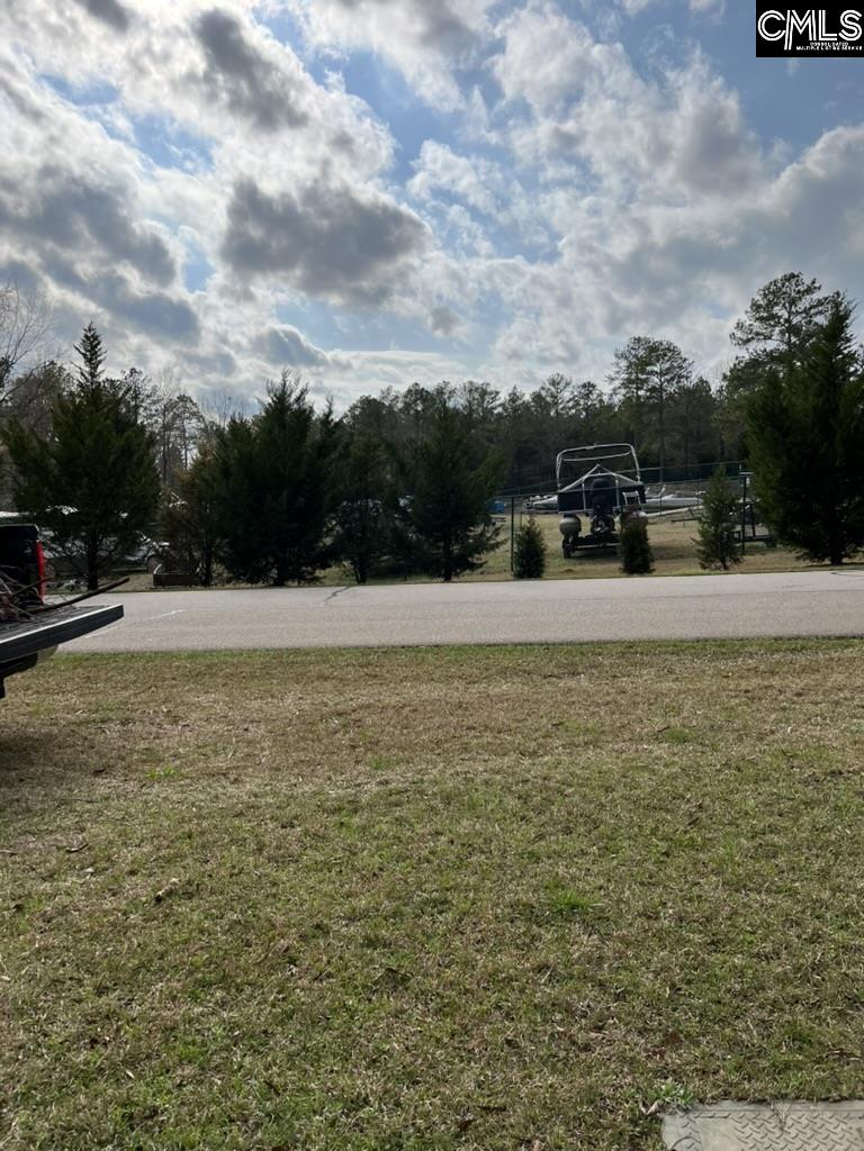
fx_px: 865
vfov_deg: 67.3
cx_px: 432
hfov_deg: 53.1
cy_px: 576
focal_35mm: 26
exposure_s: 1/7874
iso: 50
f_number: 1.6
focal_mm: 5.1
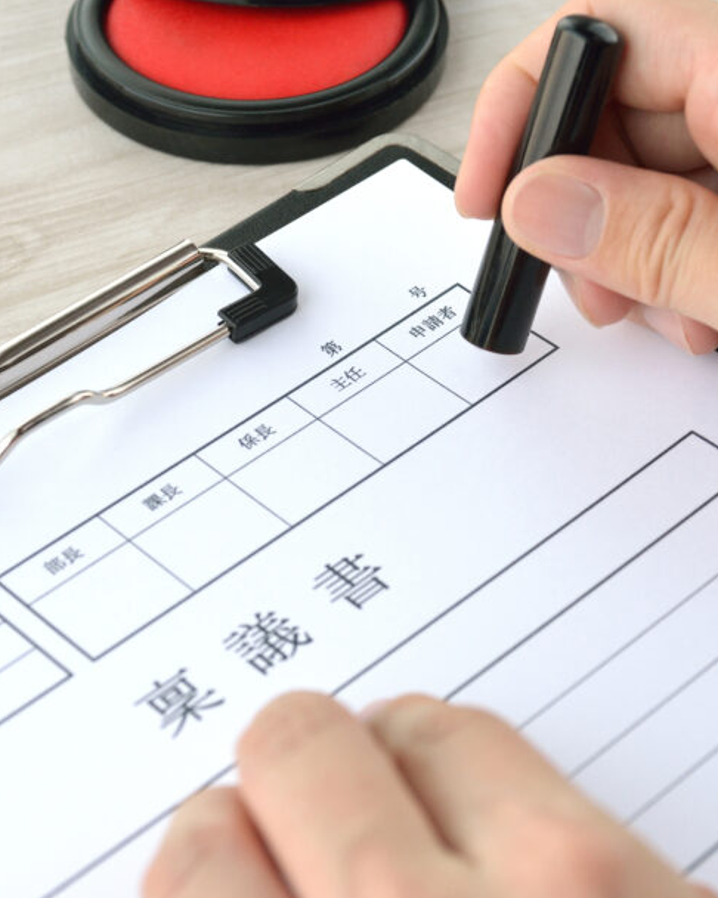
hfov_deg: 15.7
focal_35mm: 98
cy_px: 432
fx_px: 2604
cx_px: 386
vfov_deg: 19.6
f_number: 8
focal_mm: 62
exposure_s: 1/320
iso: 800
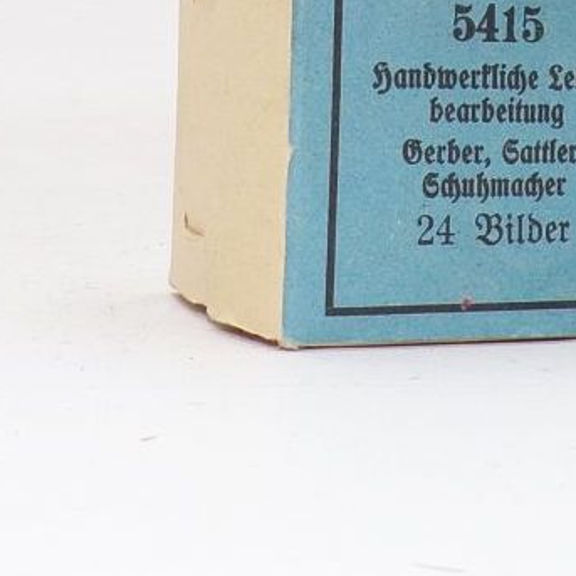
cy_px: 65
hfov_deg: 29.3
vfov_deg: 28.9
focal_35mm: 57
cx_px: 470
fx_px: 1073
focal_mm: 4.3
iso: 80
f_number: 4.4
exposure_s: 1/50
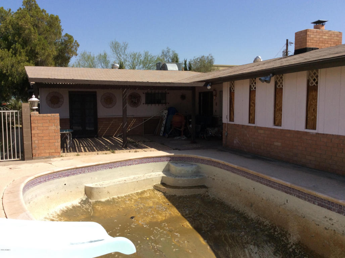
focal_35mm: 32
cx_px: 172
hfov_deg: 56.9
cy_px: 129
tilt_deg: -5.7
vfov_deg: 44.1
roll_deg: +0.8
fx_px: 318
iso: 32
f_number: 2.4
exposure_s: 1/1546
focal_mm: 3.3
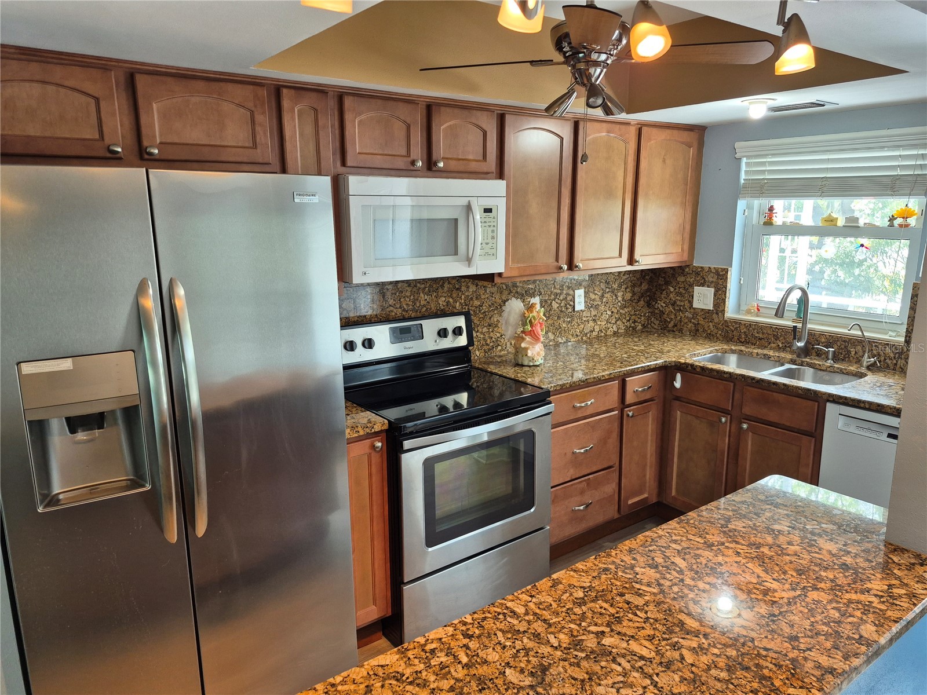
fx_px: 616
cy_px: 348
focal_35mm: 23
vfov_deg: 58.9
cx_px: 464
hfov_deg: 73.9
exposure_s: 1/120
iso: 125
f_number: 1.8
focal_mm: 5.4
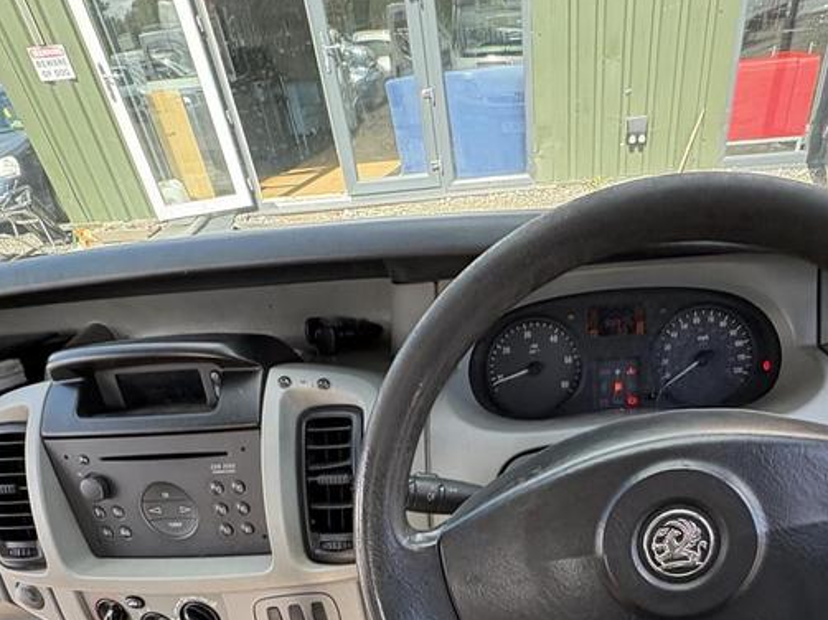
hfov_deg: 68.9
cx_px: 488
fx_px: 598
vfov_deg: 49.5
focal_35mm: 25
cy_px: 546
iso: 100
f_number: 2.2
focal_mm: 2.22
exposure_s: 1/139
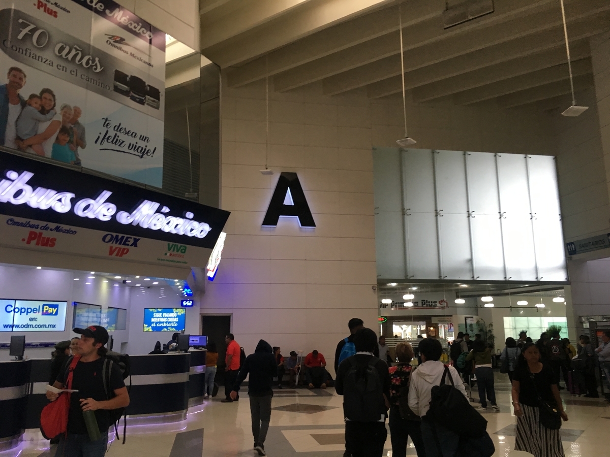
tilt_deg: +10.7
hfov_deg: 61.7
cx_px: 305
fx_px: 511
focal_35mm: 29
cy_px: 228
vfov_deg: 48.2
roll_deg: -0.7
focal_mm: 4.15
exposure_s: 1/30
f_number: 2.2
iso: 40
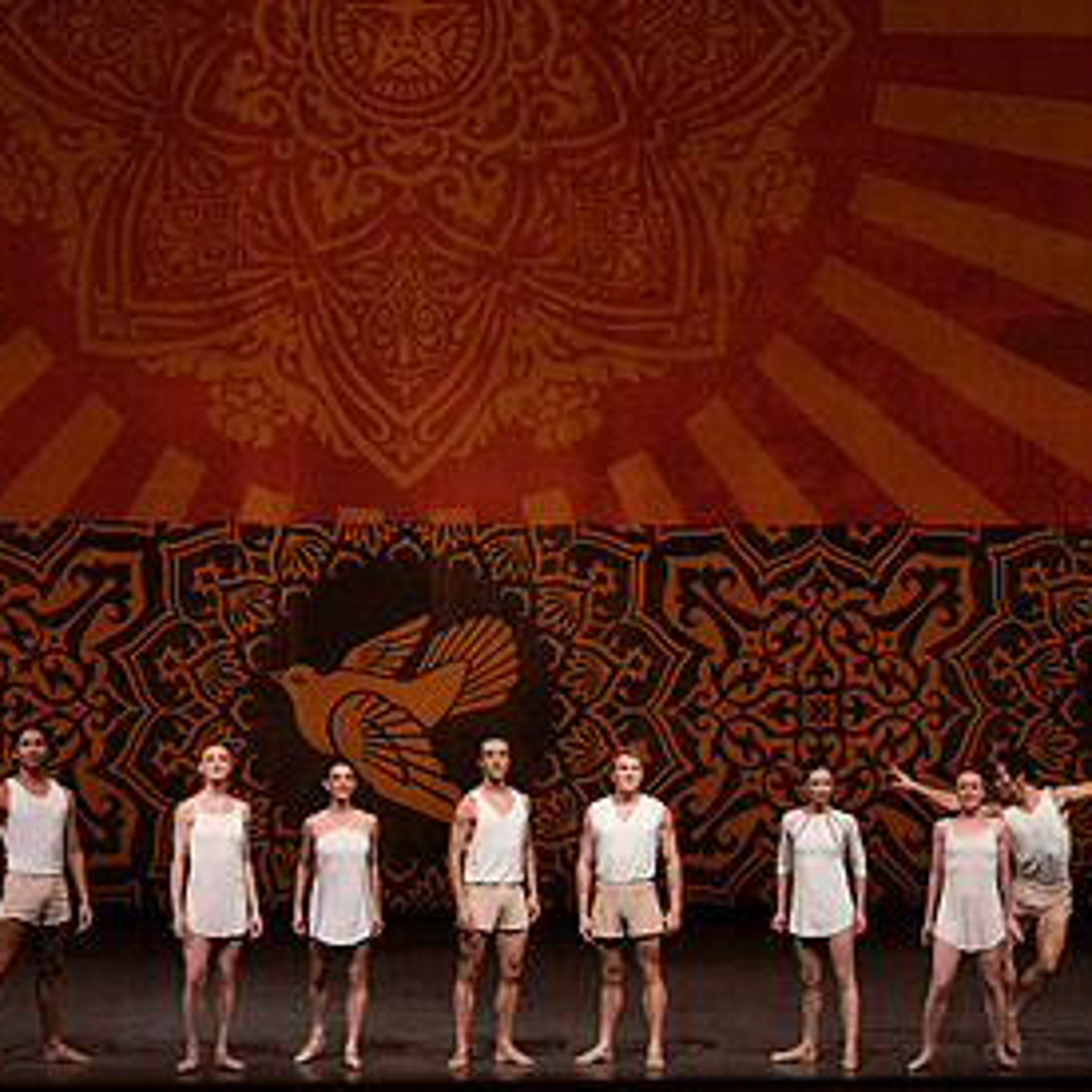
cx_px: 584
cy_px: 510
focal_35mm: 179
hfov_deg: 9.8
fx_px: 6389
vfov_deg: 9.8
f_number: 8
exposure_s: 1/400
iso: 6400
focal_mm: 100
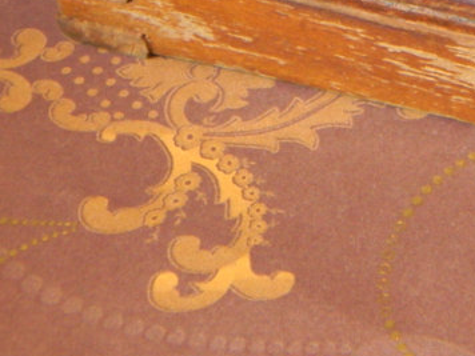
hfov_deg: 9.4
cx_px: 937
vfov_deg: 7.4
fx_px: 2717
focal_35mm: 198
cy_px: -101
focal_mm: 8.6
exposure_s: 1/7.9
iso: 119
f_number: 3.9
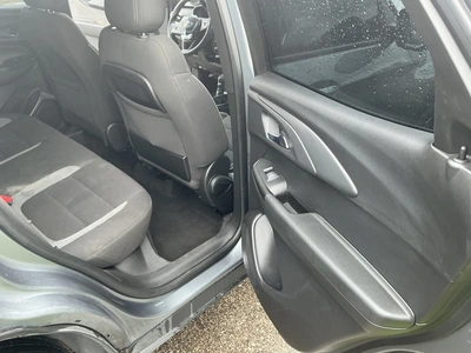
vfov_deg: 49.7
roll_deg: -3.2
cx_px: 236
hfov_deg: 63.4
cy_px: 176
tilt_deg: -27.7
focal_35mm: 28
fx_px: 381
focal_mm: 3
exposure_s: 1/68
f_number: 1.8
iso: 64
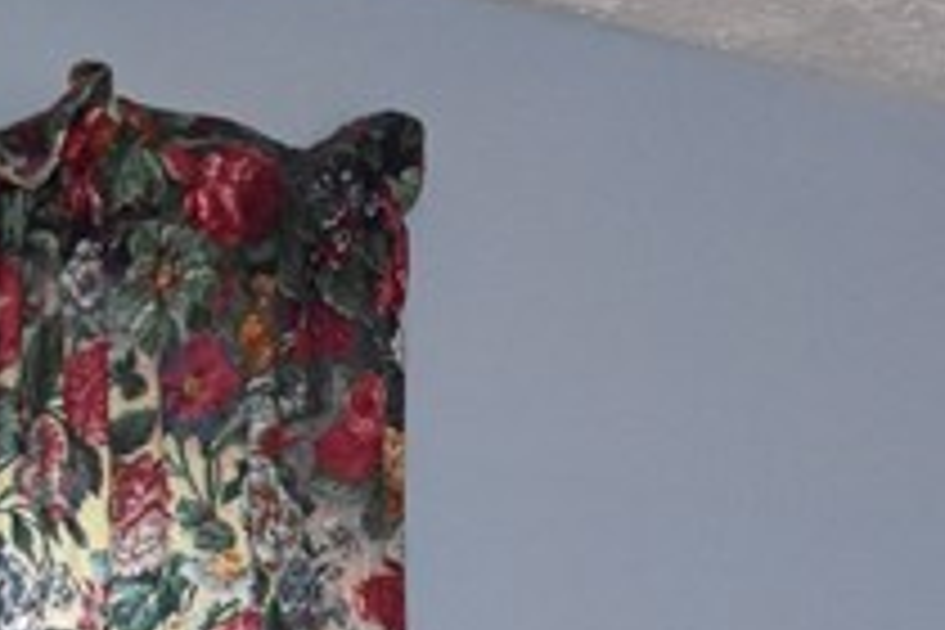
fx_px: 4488
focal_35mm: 171
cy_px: 1354
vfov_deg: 7.6
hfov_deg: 11.8
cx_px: 1084
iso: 2500
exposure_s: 1/60
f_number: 3.8
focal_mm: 22
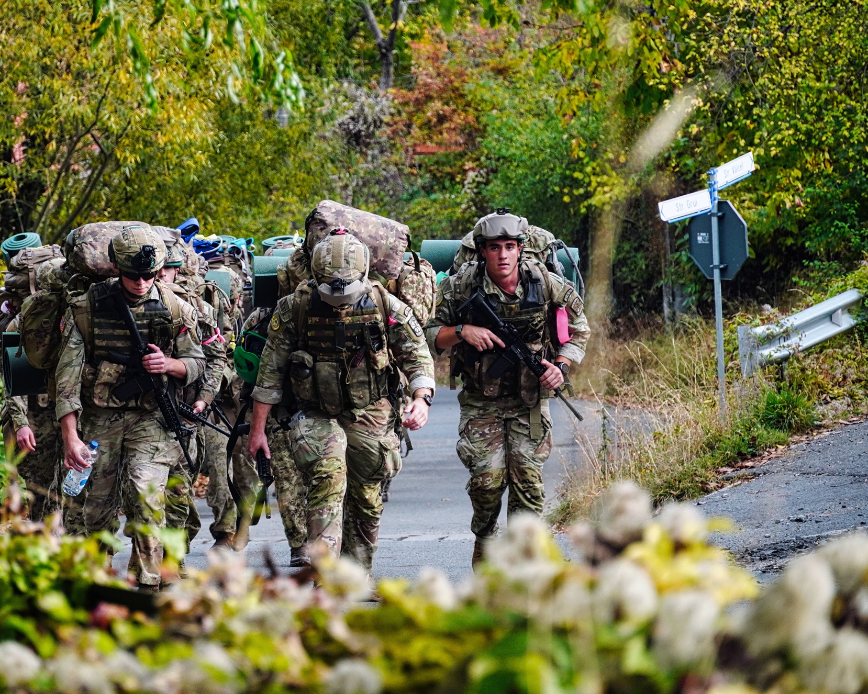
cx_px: 347
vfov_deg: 8.6
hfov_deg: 10.7
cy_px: 347
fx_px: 4624
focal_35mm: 180
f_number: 5.6
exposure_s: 1/640
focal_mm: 106
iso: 1000
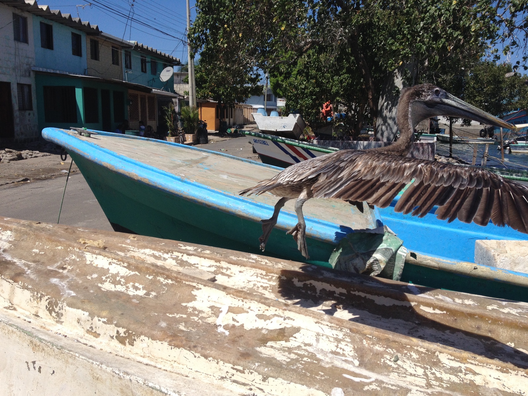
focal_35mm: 35
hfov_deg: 52.6
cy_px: 198
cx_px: 264
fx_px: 534
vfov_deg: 40.7
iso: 50
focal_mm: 4.28
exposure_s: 1/2907
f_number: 2.4
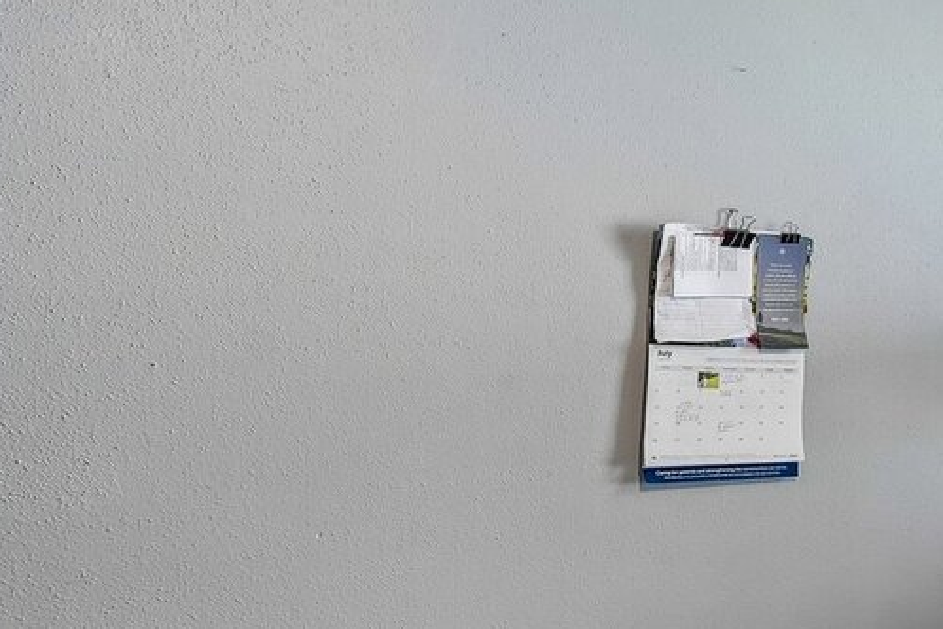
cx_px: 1517
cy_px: 309
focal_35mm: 54
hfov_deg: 25.0
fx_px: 1405
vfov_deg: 25.2
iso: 400
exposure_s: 1/5
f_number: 8
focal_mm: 16.5
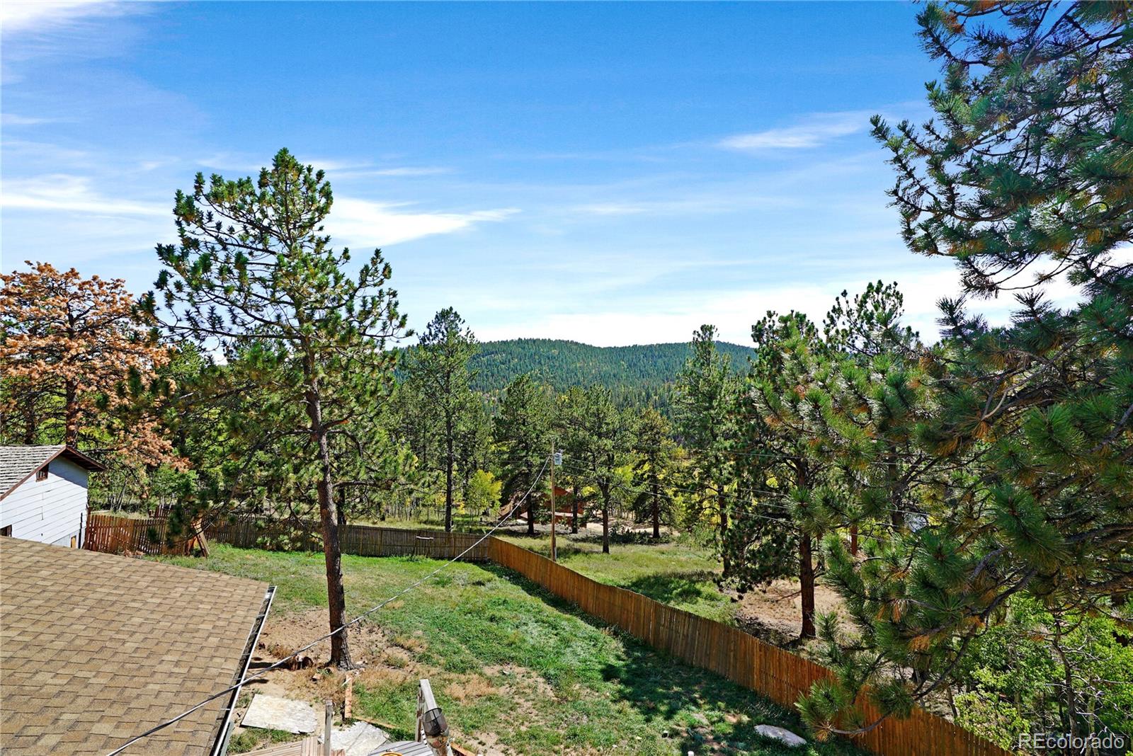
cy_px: 378
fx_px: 504
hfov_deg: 96.7
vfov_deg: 73.8
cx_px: 566
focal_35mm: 16
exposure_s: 1/125
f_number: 9
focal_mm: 16
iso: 100
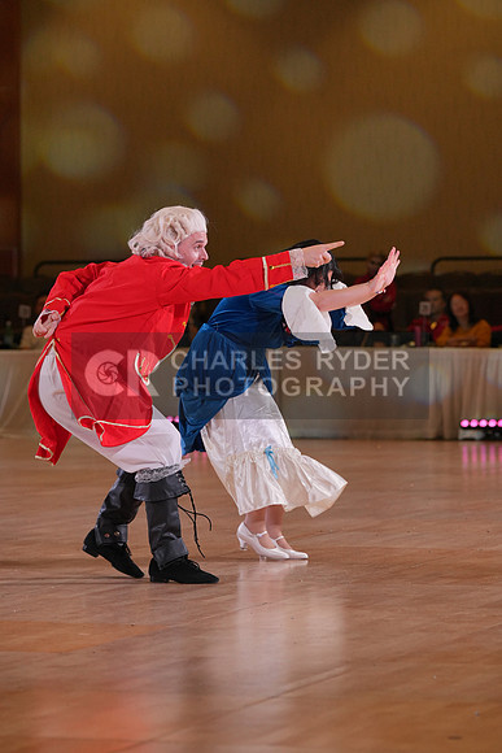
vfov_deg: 12.3
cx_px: 251
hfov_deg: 8.2
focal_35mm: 167
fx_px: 3491
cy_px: 376
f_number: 5.6
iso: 2000
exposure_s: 1/400
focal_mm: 167
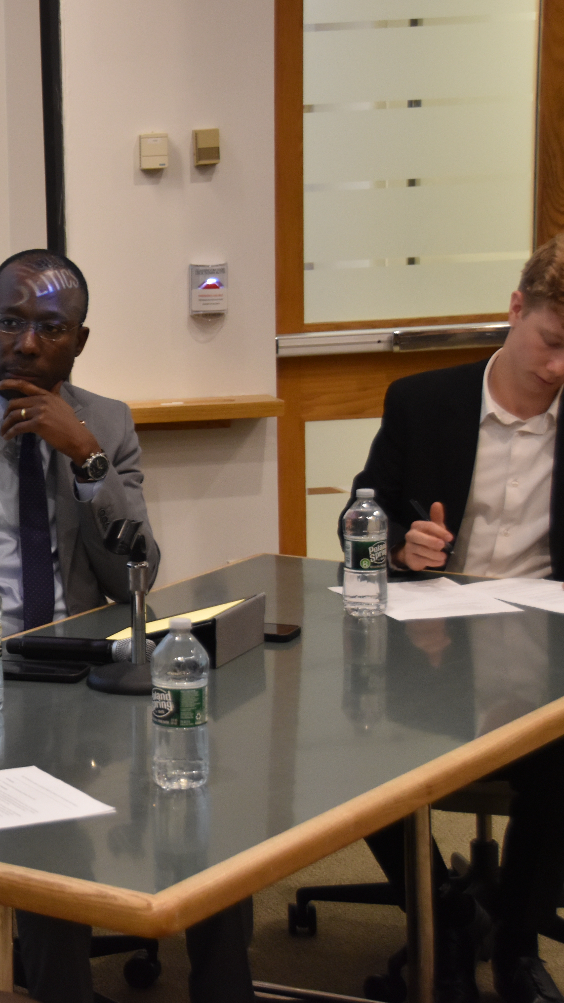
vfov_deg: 25.7
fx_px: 2201
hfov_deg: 14.1
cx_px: -130
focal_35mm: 83
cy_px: 503
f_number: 4.2
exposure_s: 1/60
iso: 1250
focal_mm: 35
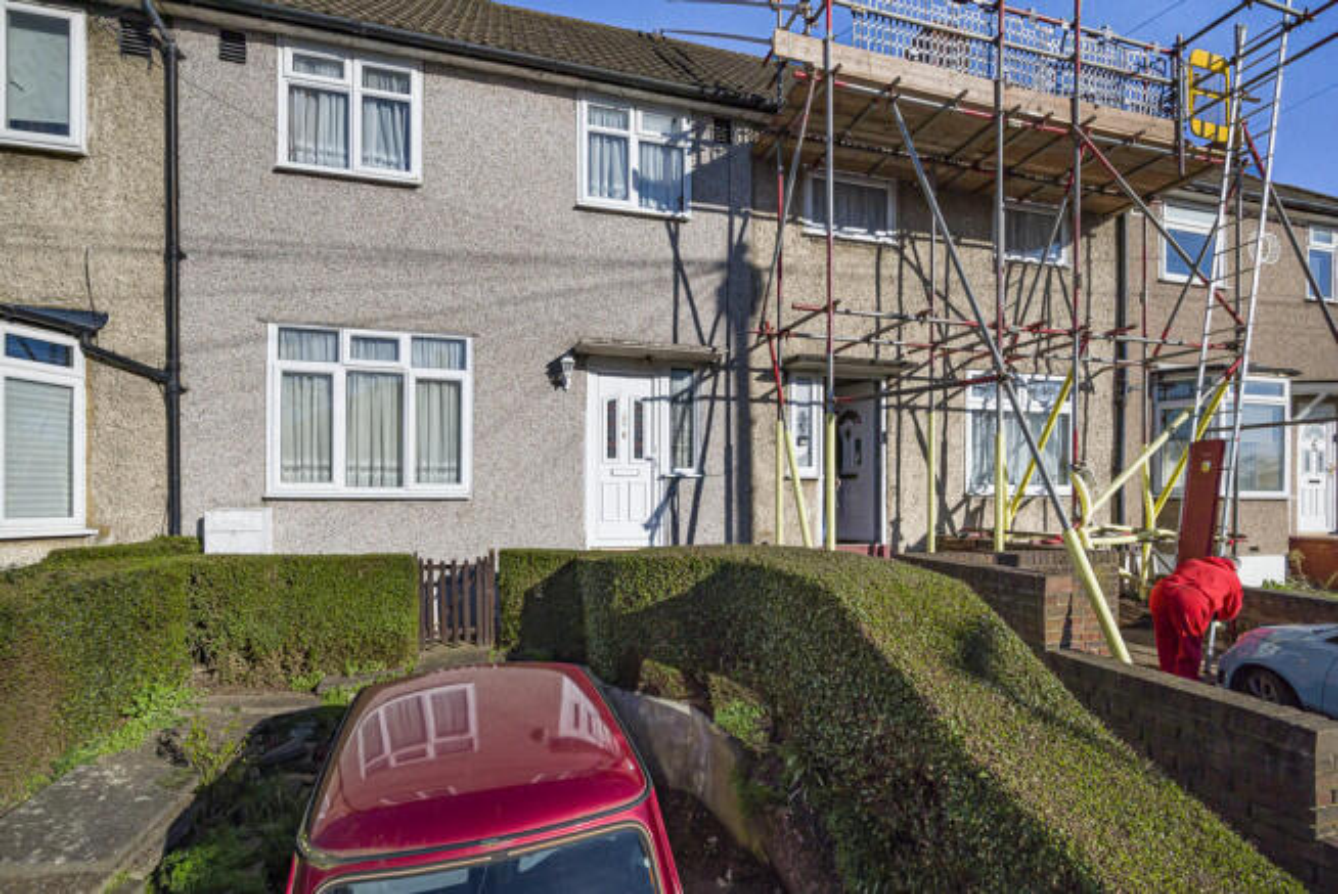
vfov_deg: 81.3
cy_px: 447
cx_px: 669
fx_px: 521
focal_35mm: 14
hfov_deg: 104.2
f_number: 9
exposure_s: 1/6400
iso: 400
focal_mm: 14
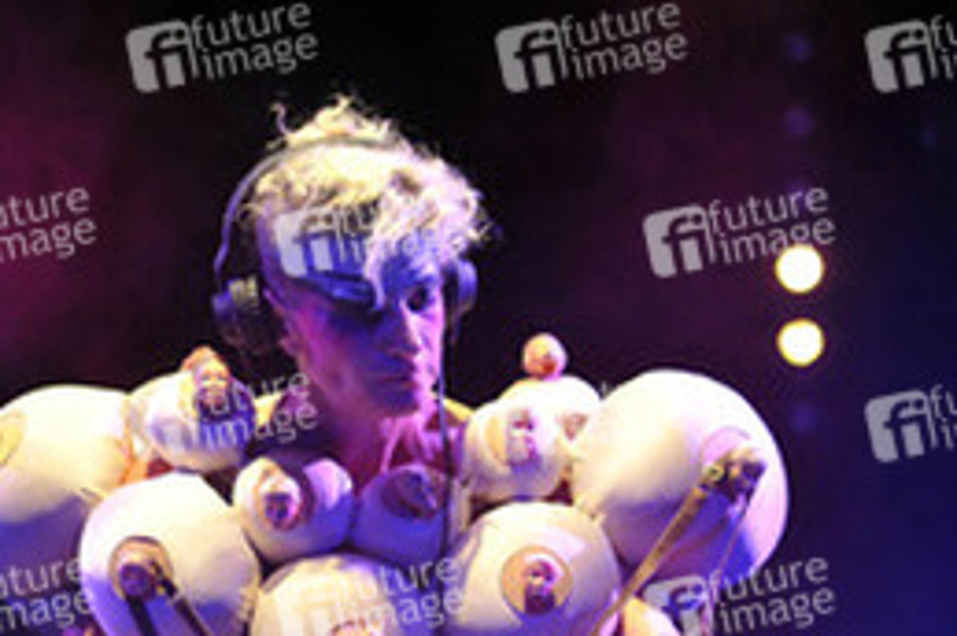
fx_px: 3929
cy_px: 510
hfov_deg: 13.8
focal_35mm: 148
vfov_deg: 9.2
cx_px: 272
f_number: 2.8
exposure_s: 1/160
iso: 1600
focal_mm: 85
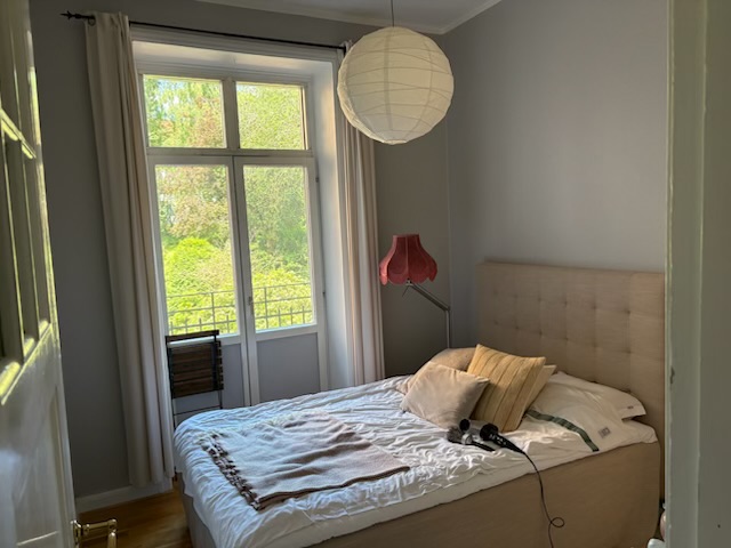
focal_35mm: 26
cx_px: 366
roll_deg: +3.2
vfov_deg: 53.1
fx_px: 549
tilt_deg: -5.1
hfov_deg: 67.3
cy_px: 274
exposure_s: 1/116
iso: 125
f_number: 1.6
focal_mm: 5.96
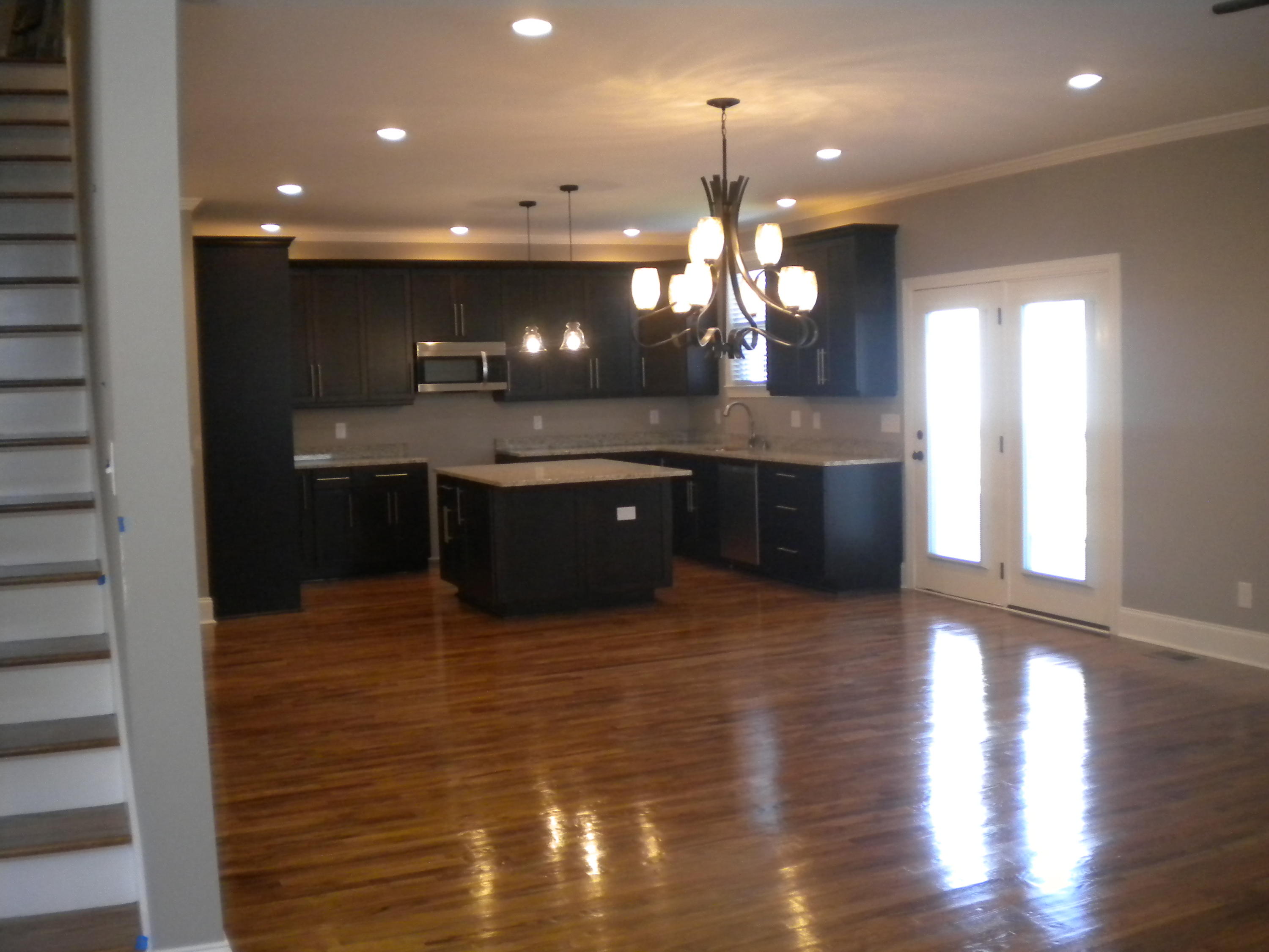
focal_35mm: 35
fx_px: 1283
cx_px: 634
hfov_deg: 52.6
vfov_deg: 40.7
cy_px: 476
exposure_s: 1/41.4
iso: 400
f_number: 3.1
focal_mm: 6.3
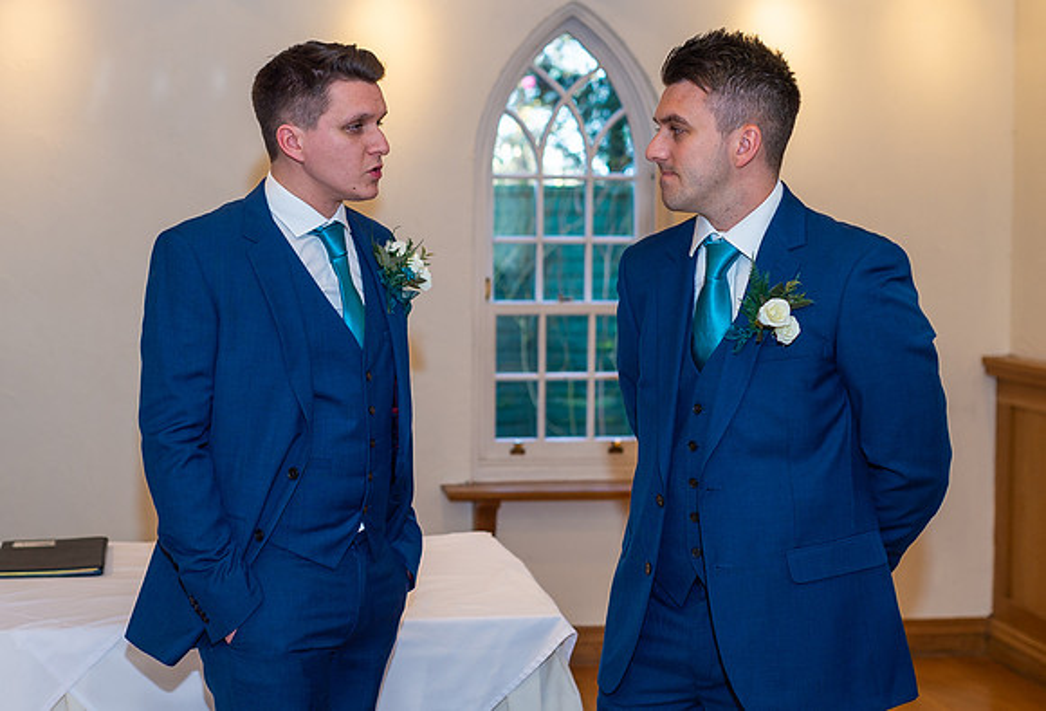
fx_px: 1623
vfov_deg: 24.7
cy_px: 295
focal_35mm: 56
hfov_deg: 35.3
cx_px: 336
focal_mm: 35
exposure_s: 1/200
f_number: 2.5
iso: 100
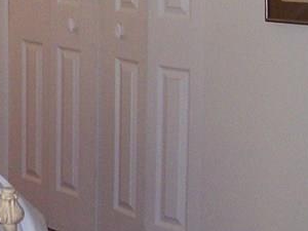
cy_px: 10
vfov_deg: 11.9
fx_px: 1094
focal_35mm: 123
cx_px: -107
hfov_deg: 15.2
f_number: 2.7
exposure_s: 1/64
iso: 140
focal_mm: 6
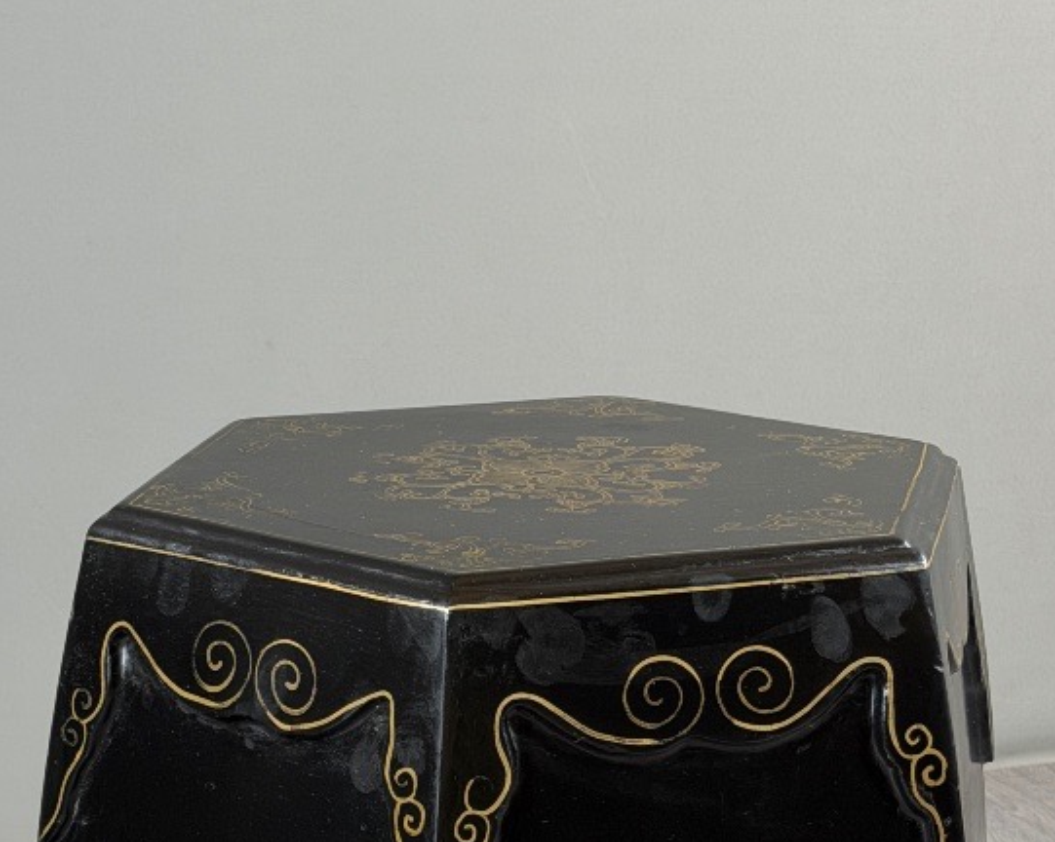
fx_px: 3245
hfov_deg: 18.5
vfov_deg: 14.4
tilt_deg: -21.4
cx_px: 486
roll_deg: -0.6
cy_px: 976
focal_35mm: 104
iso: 125
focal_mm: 6.76
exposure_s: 1/50
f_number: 1.78
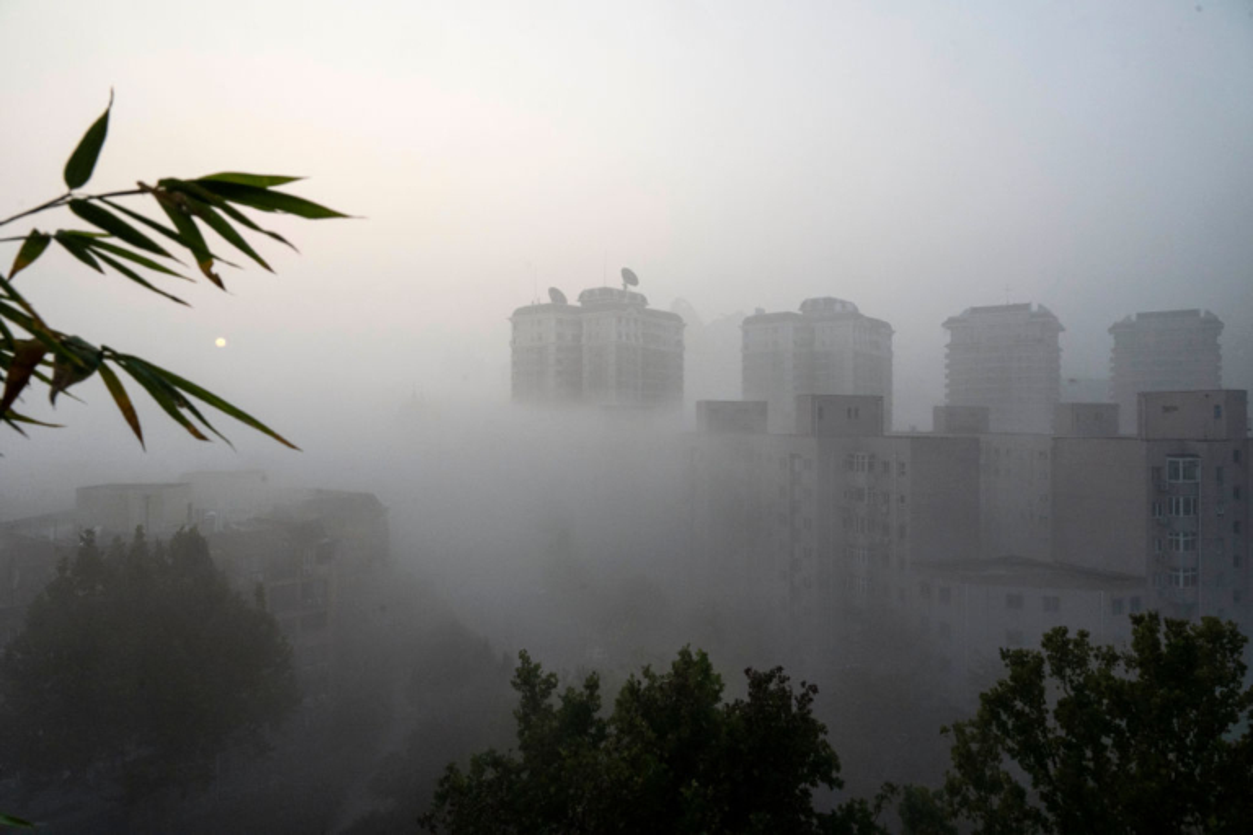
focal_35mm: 24
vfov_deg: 53.1
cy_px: 418
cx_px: 626
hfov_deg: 73.7
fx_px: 835
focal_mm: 24
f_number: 13
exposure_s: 1/800
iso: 1600
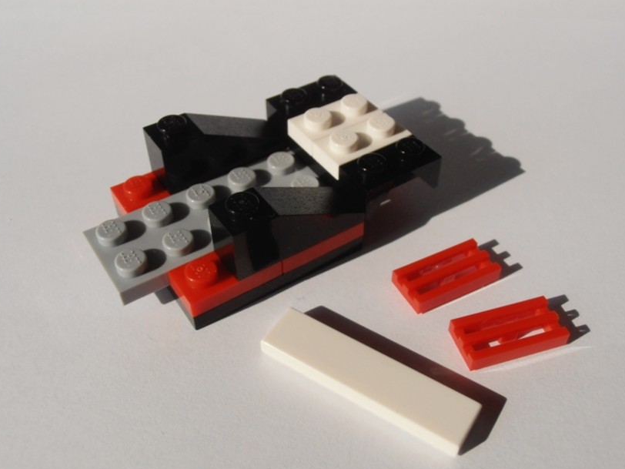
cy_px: 246
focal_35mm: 41
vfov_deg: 35.1
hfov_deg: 45.8
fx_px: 740
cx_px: 323
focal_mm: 6.61
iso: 80
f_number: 3.9
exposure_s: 1/800
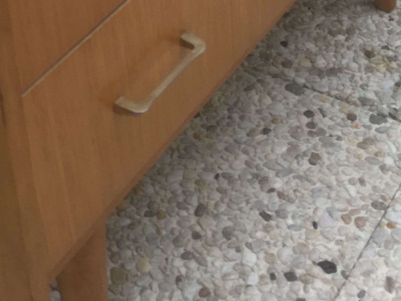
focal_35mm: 88
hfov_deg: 21.6
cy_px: -207
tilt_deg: -27.1
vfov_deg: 15.0
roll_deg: +5.6
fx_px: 1020
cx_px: 25
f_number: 2.2
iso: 25
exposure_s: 1/384
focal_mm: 4.15
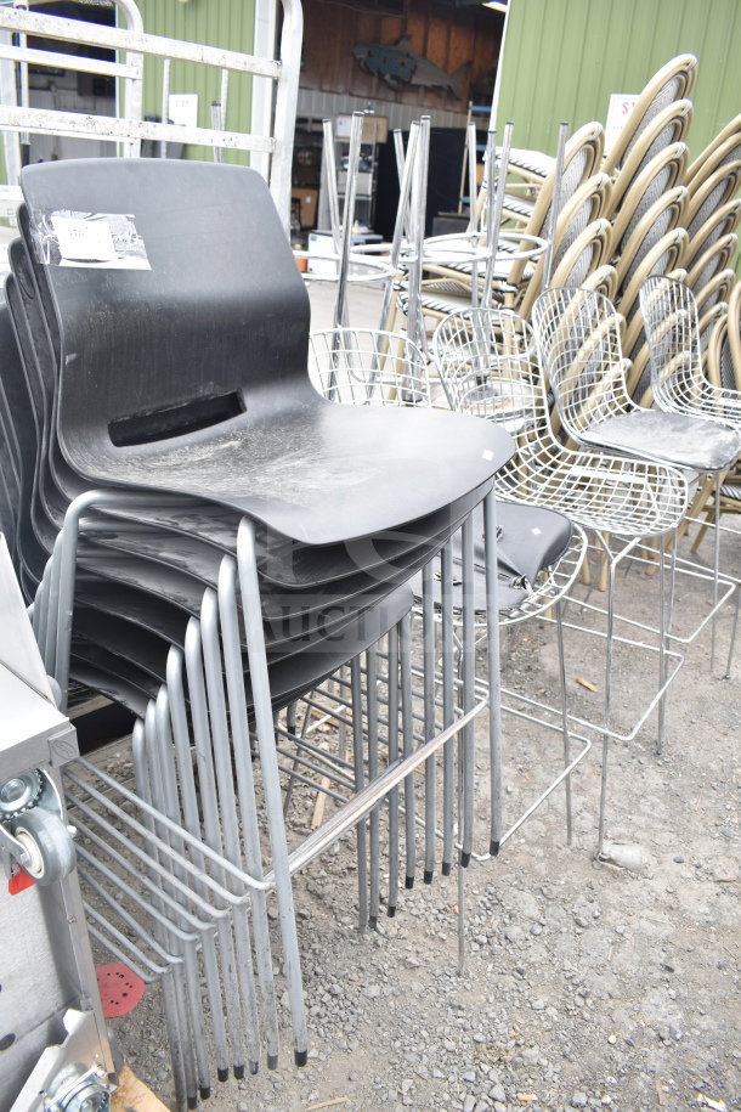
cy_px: 556
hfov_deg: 47.9
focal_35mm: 27
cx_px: 370
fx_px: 834
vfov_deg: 67.4
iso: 200
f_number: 4.5
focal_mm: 18
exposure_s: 1/80
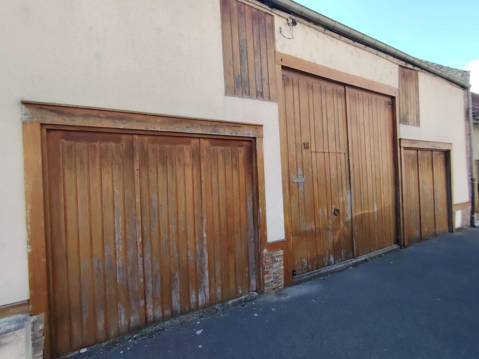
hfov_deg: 91.0
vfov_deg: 74.7
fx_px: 235
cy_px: 180
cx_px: 240
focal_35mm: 17
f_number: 2.2
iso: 100
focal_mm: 1.42
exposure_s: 1/753
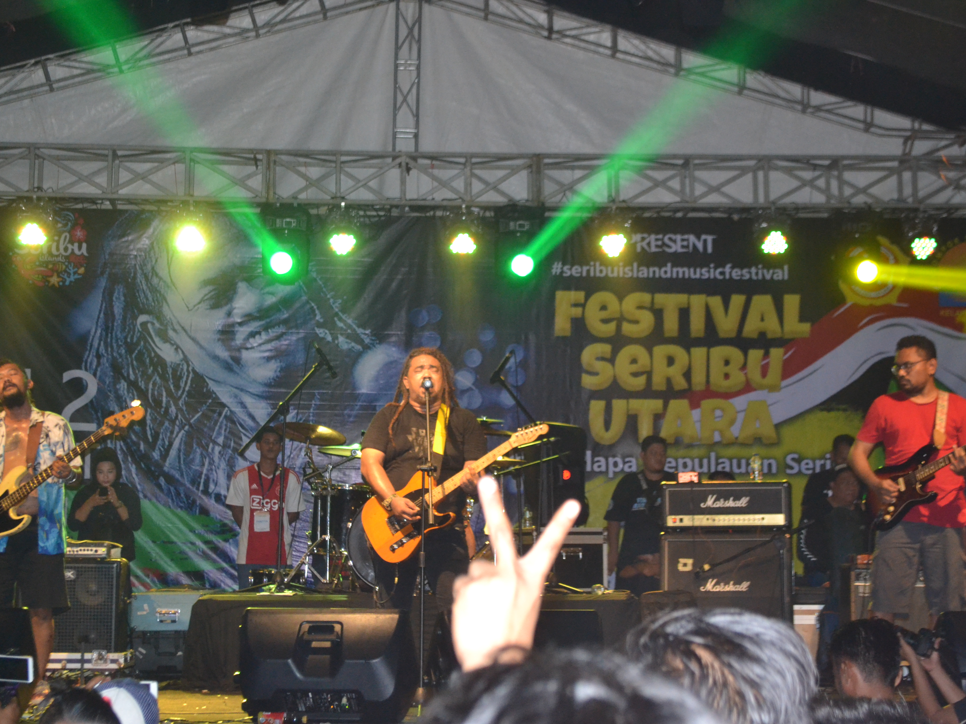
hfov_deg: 29.8
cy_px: 362
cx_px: 458
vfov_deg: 22.6
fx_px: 1814
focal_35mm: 65
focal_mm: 40
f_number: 5.3
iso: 2200
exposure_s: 1/60
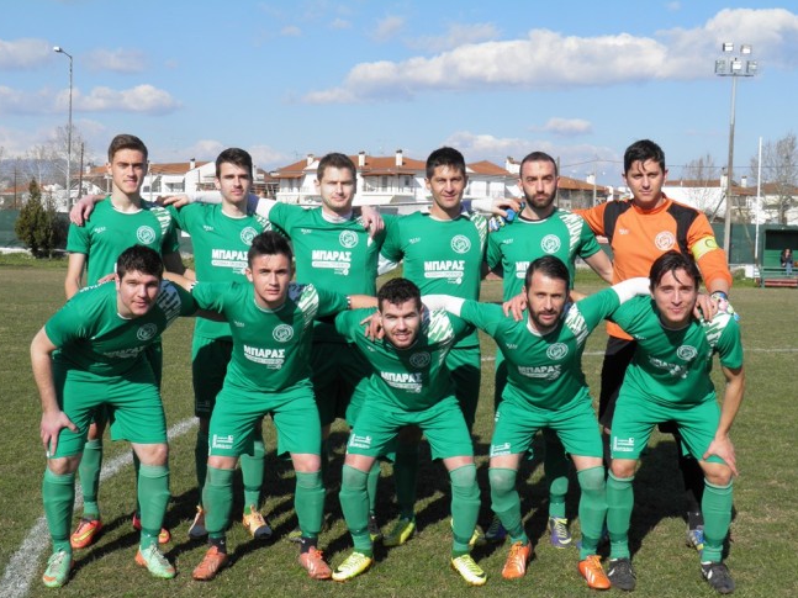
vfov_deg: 29.1
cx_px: 392
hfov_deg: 38.2
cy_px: 303
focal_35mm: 50
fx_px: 1152
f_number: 5.5
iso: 50
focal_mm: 8.9
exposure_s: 1/400
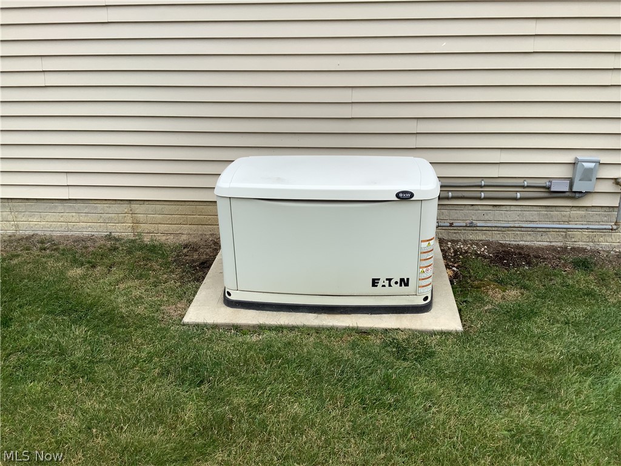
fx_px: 556
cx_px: 310
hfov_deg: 58.4
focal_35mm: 31
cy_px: 233
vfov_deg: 45.4
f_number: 2.4
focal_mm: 3.3
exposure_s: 1/388
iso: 25
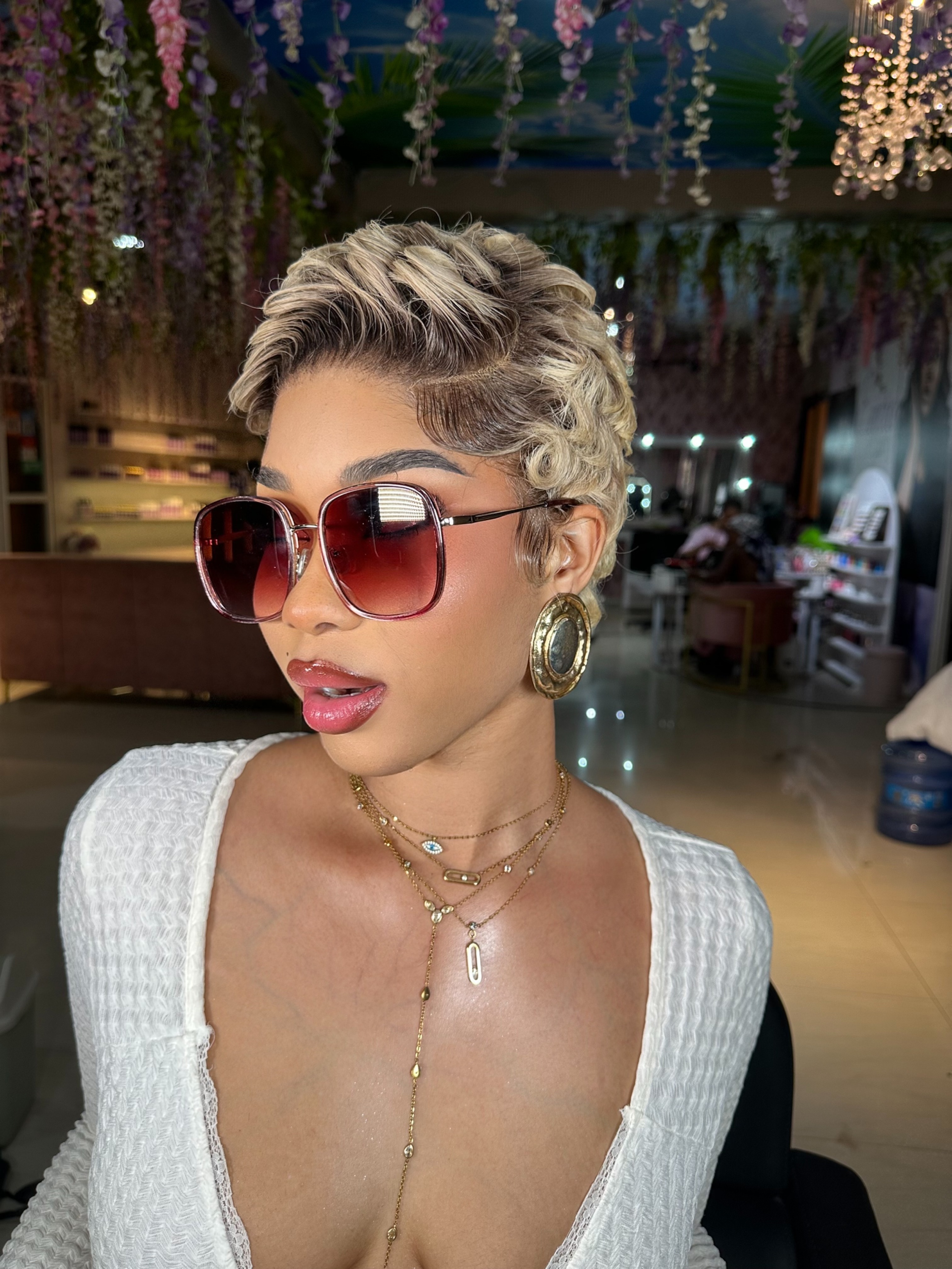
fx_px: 880
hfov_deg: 56.8
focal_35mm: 24
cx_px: 476
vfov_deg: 71.6
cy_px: 634
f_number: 1.8
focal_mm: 6.9
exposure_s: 1/310
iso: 80
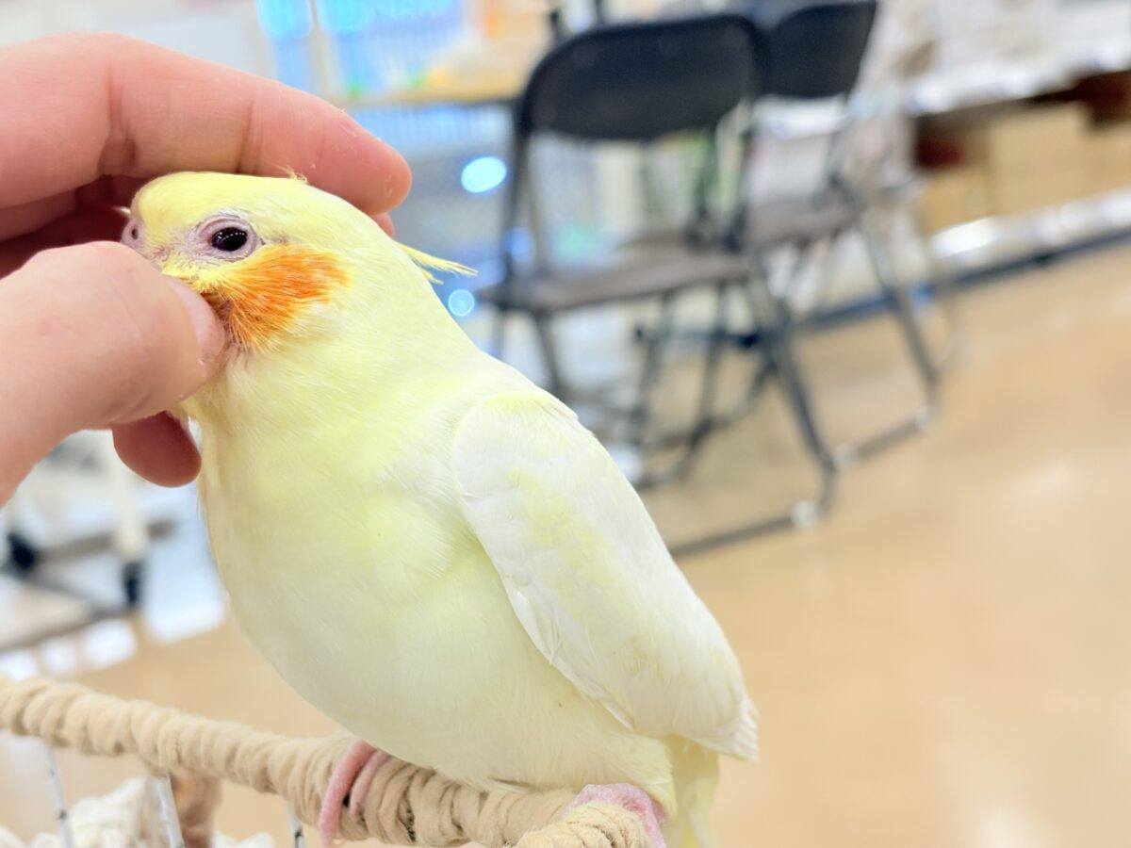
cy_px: 424
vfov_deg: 28.0
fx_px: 1699
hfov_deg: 36.8
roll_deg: +8.5
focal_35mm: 52
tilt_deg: -10.5
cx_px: 566
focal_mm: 5.96
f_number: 1.6
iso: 100
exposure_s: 1/100
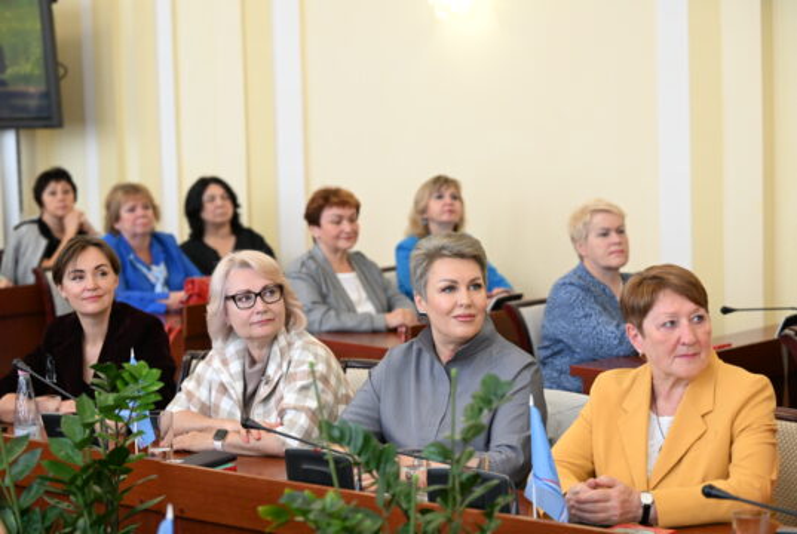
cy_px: 267
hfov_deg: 22.1
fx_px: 2040
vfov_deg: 14.9
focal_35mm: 92
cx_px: 398
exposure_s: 1/640
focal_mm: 92
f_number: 3.5
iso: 3200
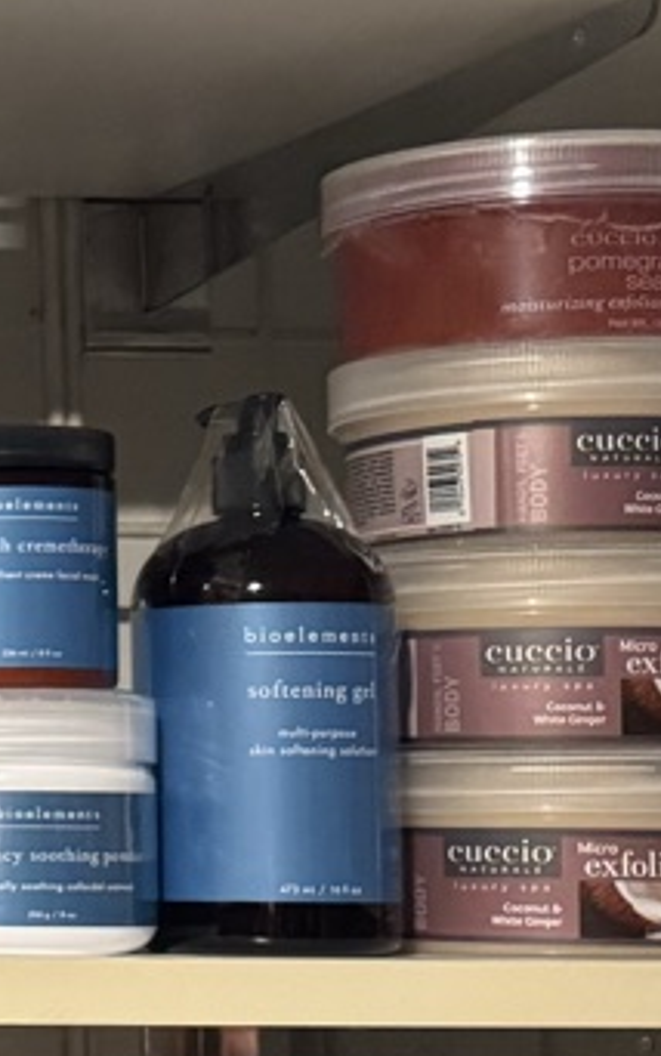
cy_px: 633
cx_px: -1384
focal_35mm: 119
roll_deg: -0.1
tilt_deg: +4.4
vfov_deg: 17.5
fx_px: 3427
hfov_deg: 8.8
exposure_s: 1/60
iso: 500
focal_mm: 6.76
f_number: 1.78
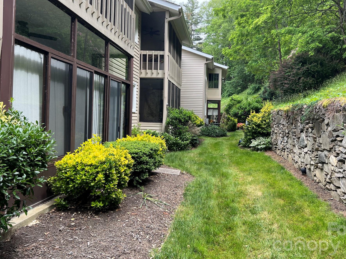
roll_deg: -1.7
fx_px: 300
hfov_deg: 59.8
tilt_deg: +1.2
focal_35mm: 30
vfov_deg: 46.7
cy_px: 111
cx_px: 190
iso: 50
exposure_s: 1/611
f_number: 1.5
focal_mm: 5.7
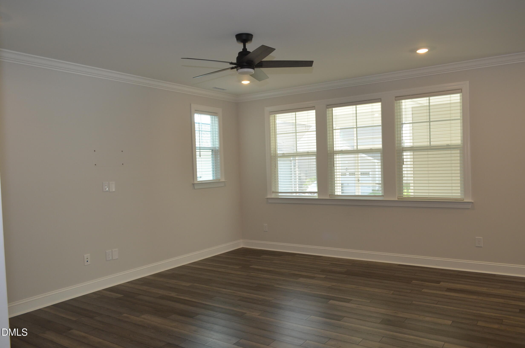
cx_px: 262
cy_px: 174
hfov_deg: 67.5
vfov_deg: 47.7
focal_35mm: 27
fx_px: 393
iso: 400
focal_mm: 18
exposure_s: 1/100
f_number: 5
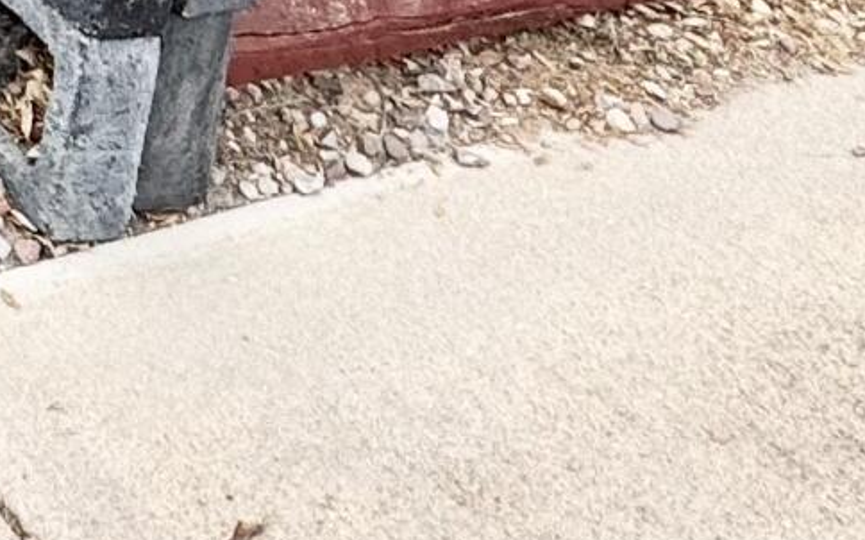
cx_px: -399
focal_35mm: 92
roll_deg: -0.9
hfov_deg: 19.8
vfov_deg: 9.8
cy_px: -1200
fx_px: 2168
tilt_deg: +0.5
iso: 40
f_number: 2.2
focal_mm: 2.22
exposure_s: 1/779
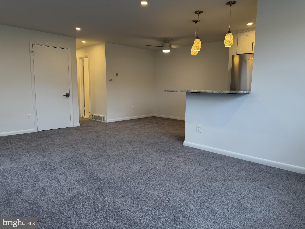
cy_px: 114
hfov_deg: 71.6
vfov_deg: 56.8
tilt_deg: -7.1
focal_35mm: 24
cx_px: 152
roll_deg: -0.3
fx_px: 211
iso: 160
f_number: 1.78
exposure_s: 1/210
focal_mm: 6.76
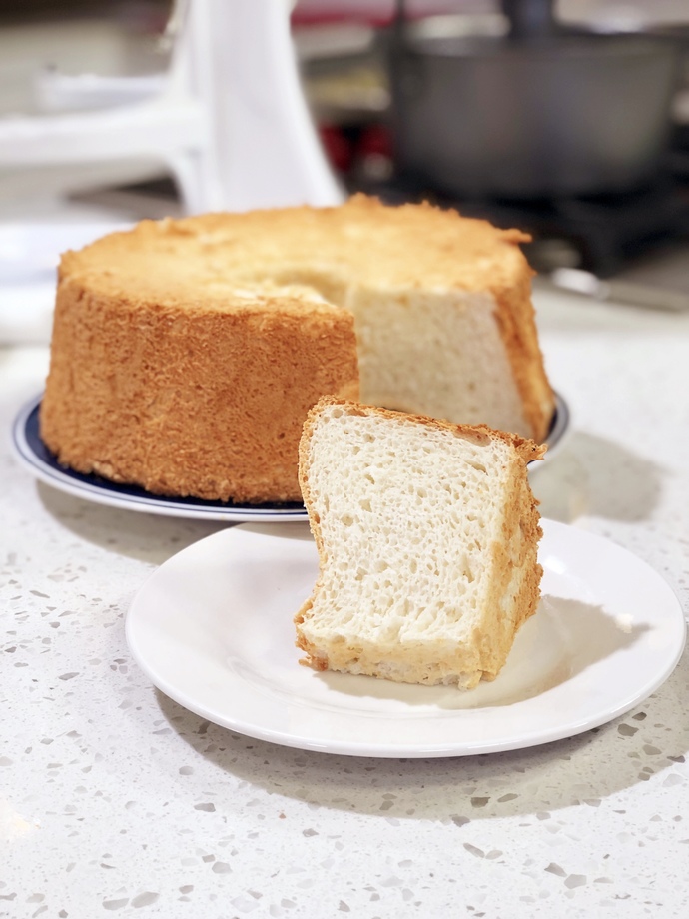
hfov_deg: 25.7
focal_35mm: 57
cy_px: 460
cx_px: 344
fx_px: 1513
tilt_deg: -21.1
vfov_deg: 33.8
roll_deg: +0.8
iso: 40
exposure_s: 1/31
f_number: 2.8
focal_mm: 6.6
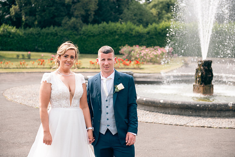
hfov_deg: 30.5
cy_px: 78
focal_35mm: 66
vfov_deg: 20.6
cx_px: 118
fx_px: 431
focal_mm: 66
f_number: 3.5
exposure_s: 1/400
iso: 64
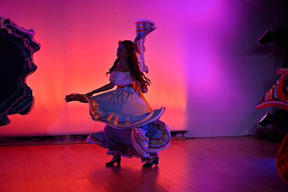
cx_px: 144
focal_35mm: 70
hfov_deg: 28.8
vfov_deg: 19.5
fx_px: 560
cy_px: 96
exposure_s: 1/500
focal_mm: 70
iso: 110
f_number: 2.8
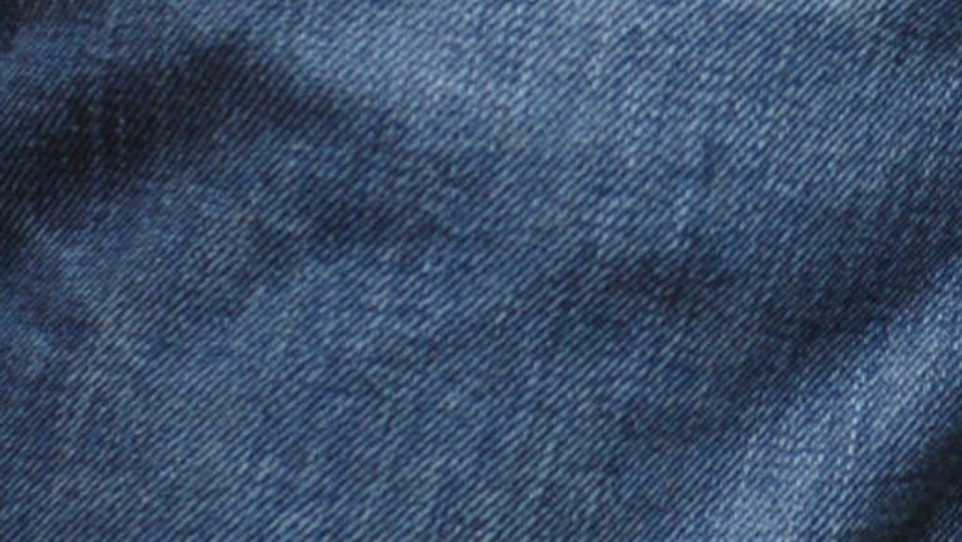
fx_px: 9876
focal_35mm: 387
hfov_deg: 5.5
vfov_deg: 3.1
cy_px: -483
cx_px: 1456
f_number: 4
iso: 220
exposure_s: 1/60
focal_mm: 50
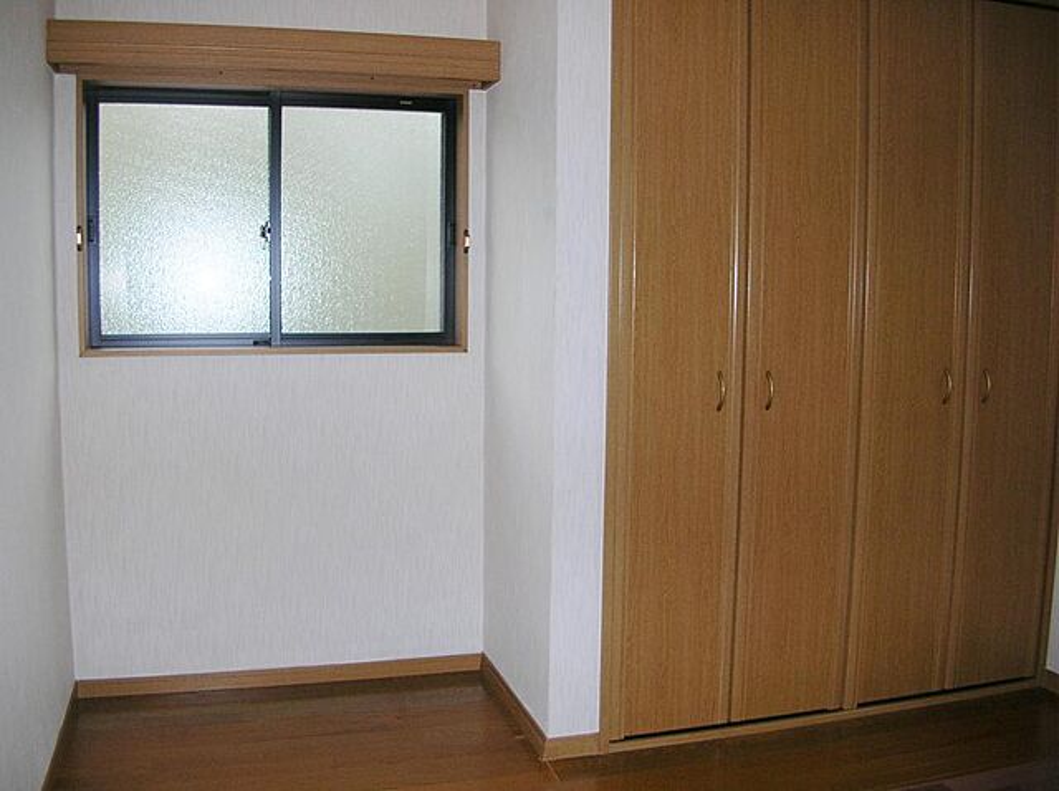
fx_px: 1069
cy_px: 396
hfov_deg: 52.7
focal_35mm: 35
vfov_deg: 40.6
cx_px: 530
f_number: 2.8
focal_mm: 5.8
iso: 50
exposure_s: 1/60.1
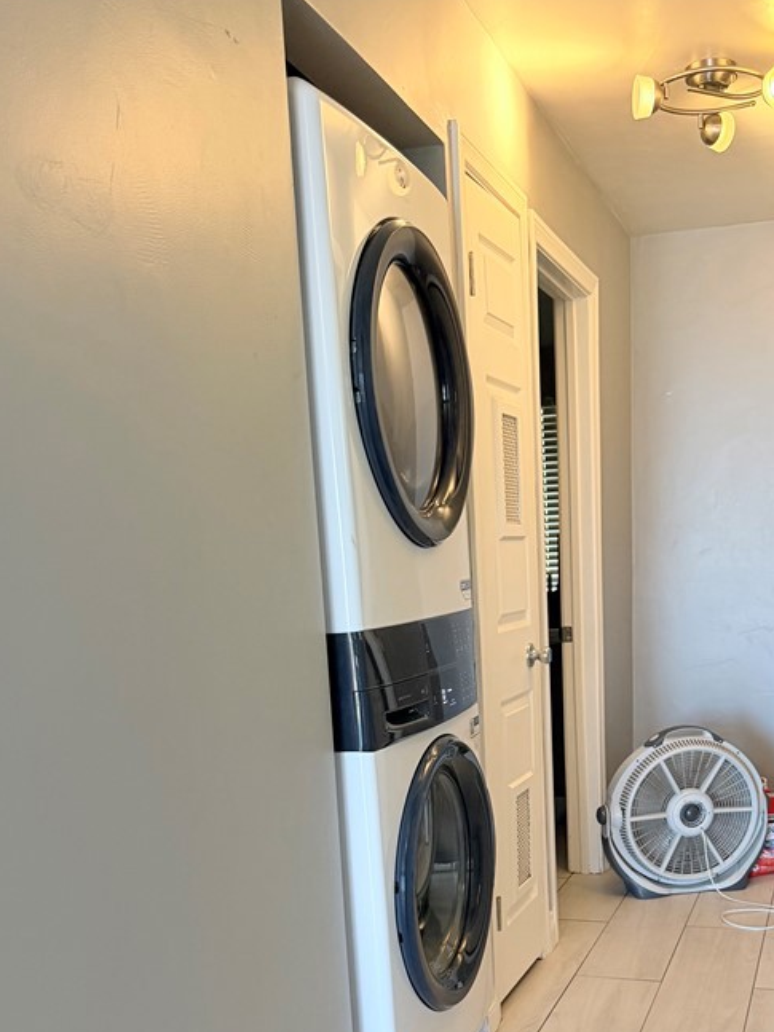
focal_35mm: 38
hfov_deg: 37.3
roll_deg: +2.0
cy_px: 799
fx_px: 1133
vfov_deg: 46.8
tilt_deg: -11.8
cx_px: 520
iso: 320
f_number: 1.78
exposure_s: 1/120
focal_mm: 6.76
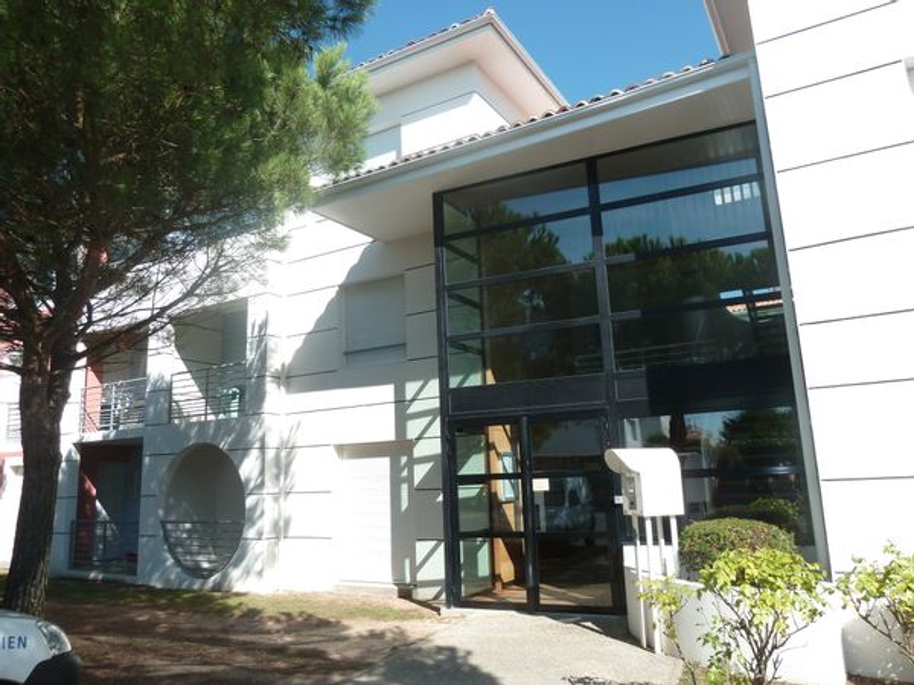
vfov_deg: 54.9
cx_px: 457
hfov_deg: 69.4
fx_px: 660
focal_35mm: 25
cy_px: 342
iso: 100
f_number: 4
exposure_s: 1/500
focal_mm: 4.1
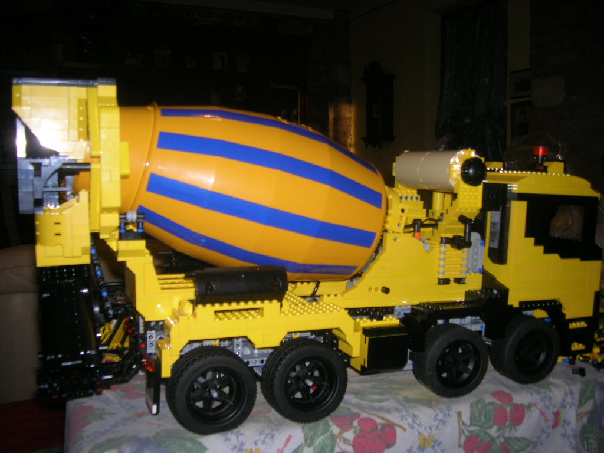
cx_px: 302
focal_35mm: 34
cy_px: 226
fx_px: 593
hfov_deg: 54.0
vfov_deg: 41.8
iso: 50
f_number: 2.9
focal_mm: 5.7
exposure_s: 1/60.1
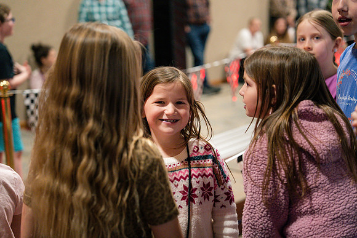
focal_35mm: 72
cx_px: 183
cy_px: 116
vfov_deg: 19.0
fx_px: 711
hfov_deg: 28.2
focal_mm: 70
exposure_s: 1/320
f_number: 2.8
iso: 2500
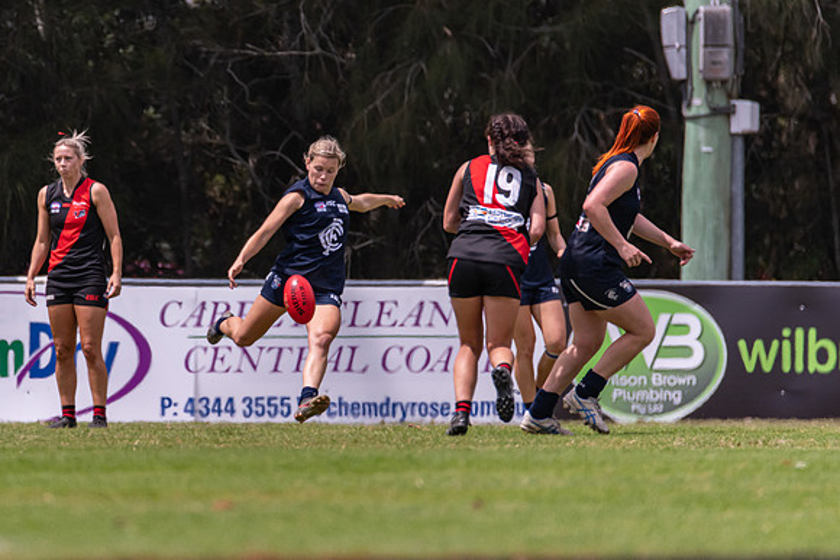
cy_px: 279
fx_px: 20321
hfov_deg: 2.4
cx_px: 256
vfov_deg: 1.6
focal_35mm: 871
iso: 800
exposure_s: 1/3200
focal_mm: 600
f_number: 6.3
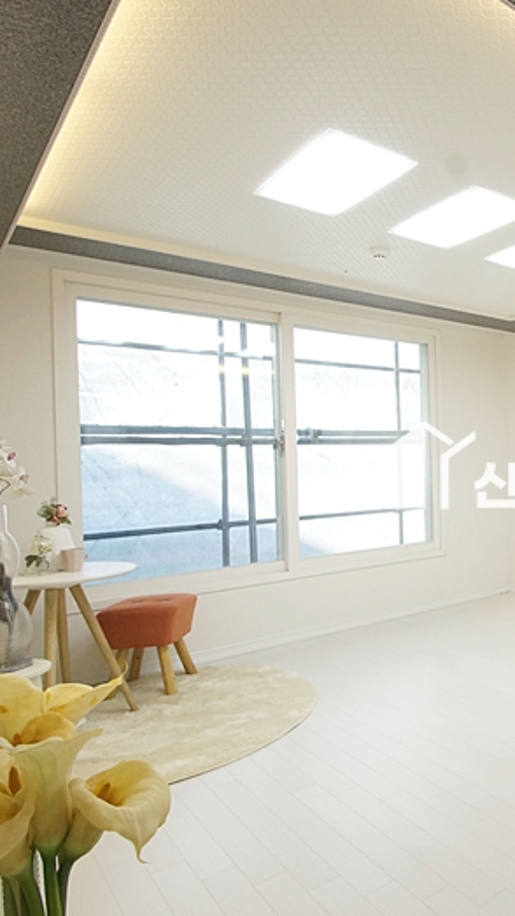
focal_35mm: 24
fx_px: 583
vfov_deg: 76.3
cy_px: 459
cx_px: 601
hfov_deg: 37.5
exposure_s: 1/40
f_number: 9
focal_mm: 10
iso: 800
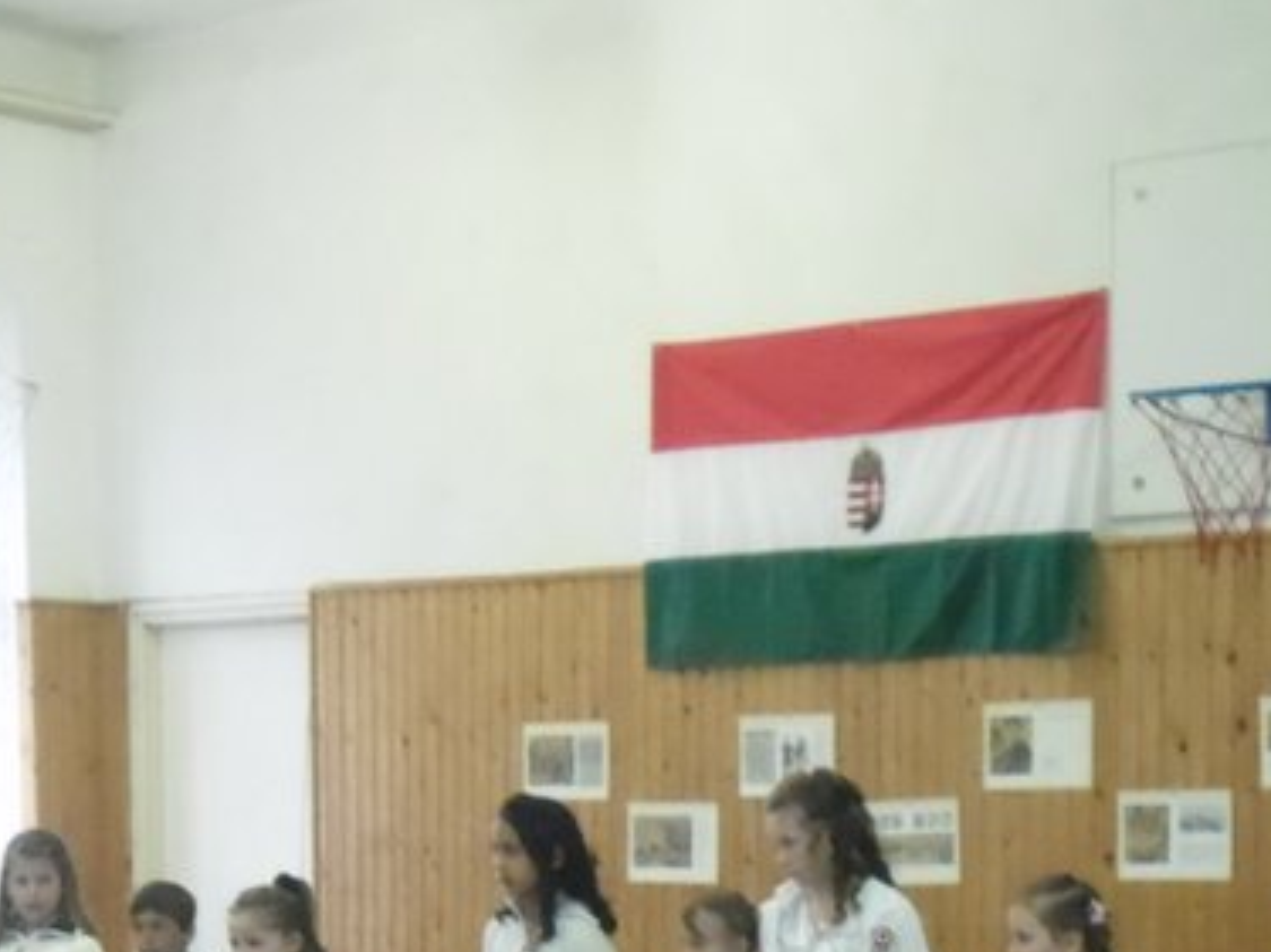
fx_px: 2900
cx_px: 603
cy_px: 982
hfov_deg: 24.7
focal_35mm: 79
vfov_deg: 18.1
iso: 800
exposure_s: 1/15
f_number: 4
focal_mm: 6.6
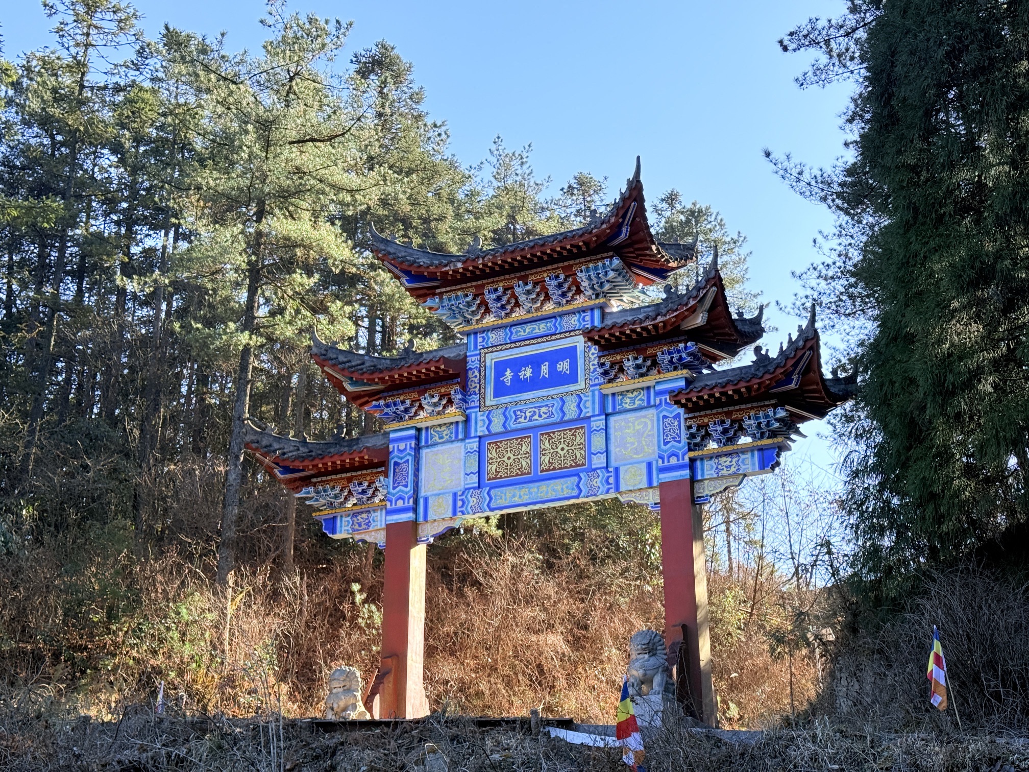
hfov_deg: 39.7
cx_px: 514
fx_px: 1427
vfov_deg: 30.3
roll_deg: +0.1
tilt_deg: +22.4
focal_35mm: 48
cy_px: 386
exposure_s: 1/951
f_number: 1.78
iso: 64
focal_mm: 6.76
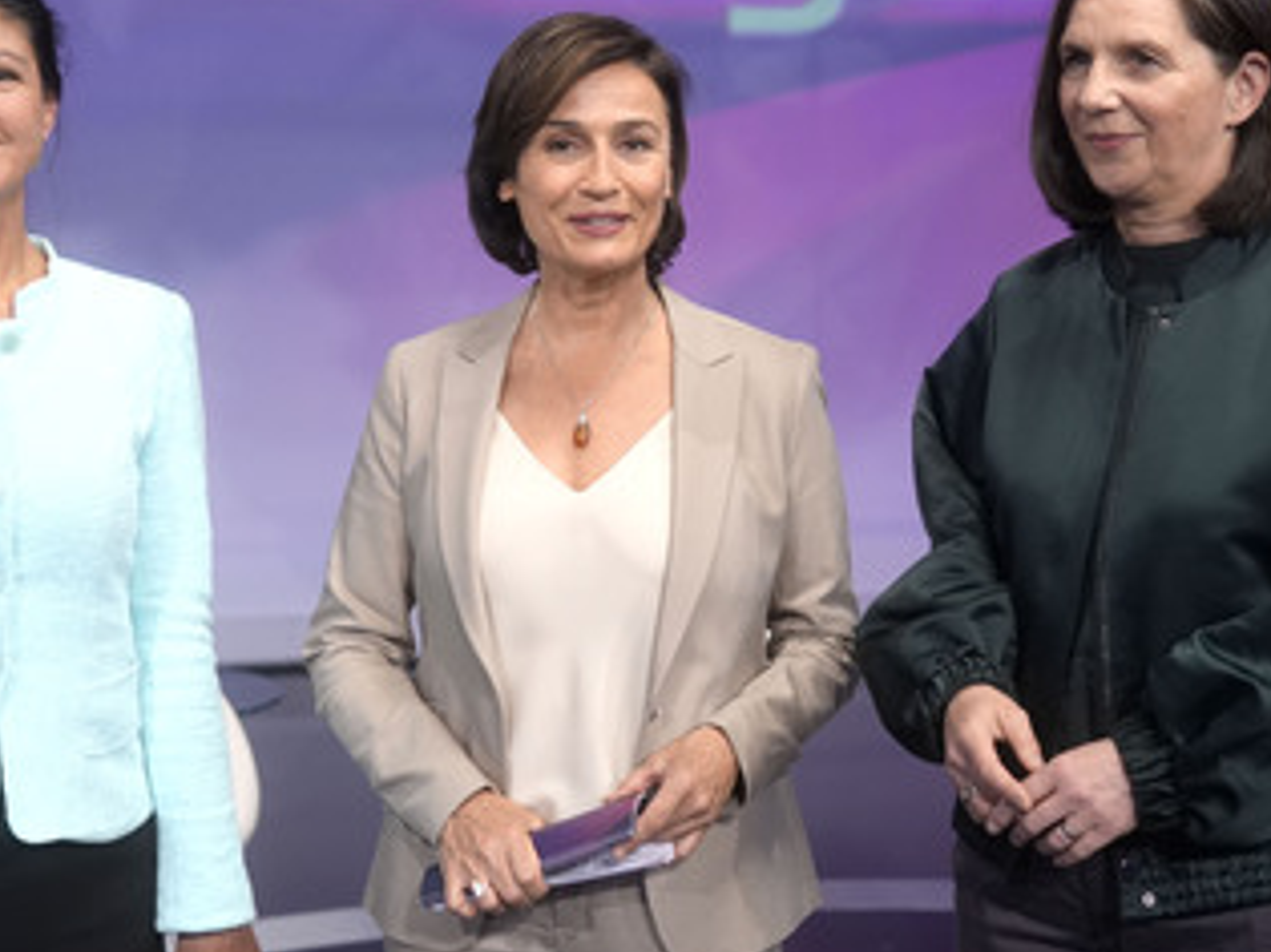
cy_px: 488
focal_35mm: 62
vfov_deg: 23.6
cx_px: 583
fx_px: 2276
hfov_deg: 31.2
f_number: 2.2
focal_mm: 30
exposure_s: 1/250
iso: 640
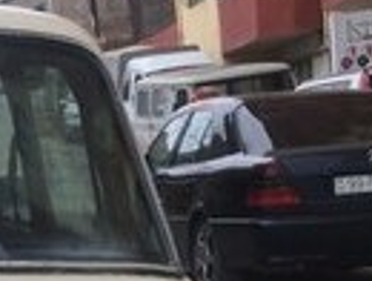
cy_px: 529
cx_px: 3
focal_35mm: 147
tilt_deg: -11.4
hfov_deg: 13.2
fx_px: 1583
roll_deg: +7.9
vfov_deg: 9.6
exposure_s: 1/313
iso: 32
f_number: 2.2
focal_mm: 4.15
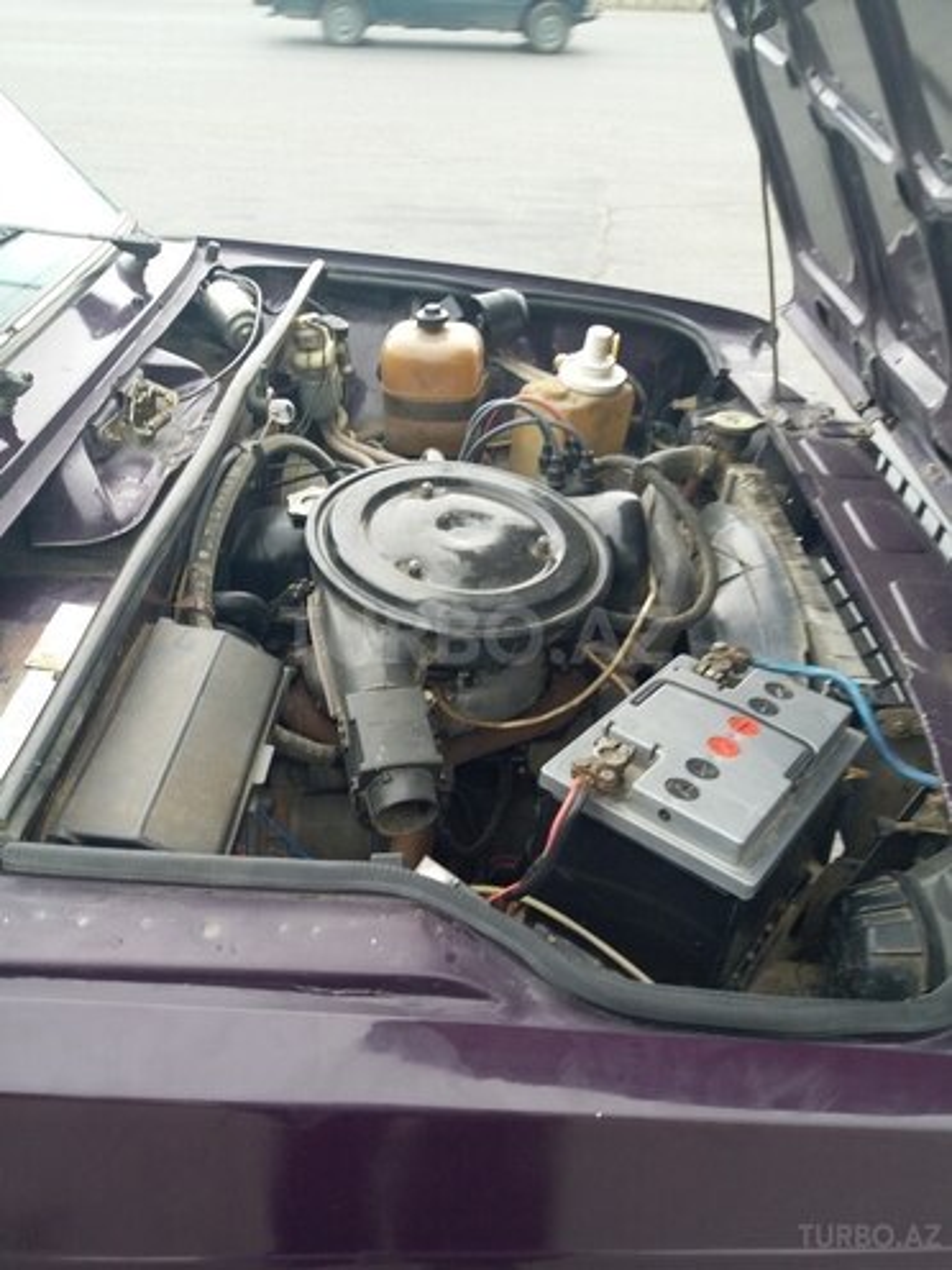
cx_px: 476
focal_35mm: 27
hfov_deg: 51.4
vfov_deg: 65.3
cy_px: 635
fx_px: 990
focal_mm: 3.7
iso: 50
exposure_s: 1/50
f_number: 1.9
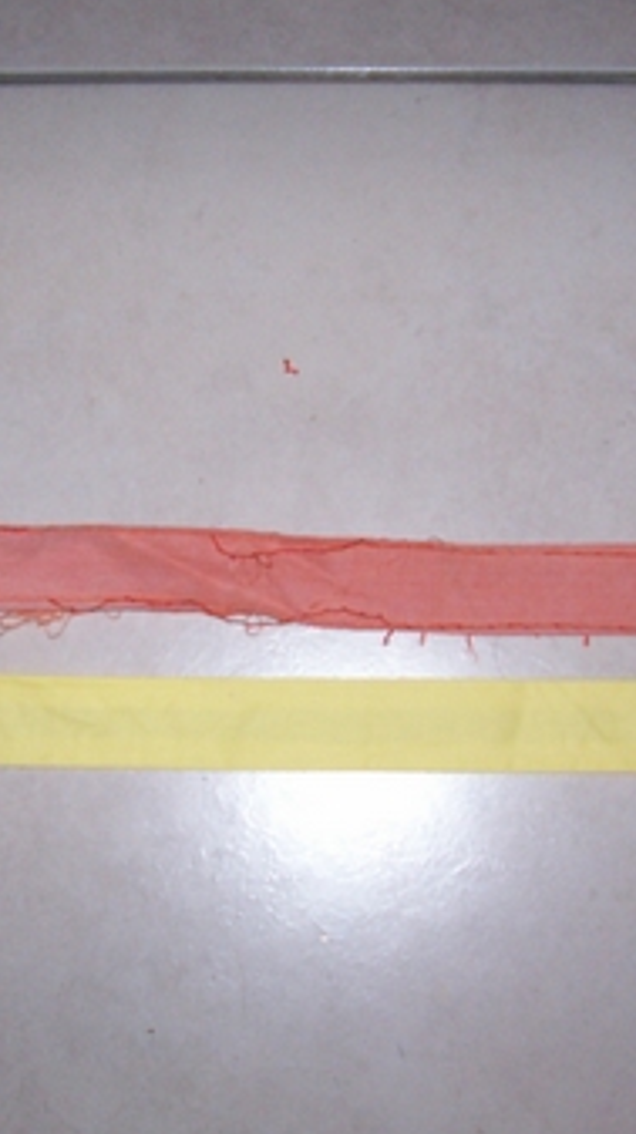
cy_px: 621
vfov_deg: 37.8
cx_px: 320
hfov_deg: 21.8
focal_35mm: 55
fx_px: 1653
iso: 140
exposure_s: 1/112
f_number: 2.7
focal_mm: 5.6
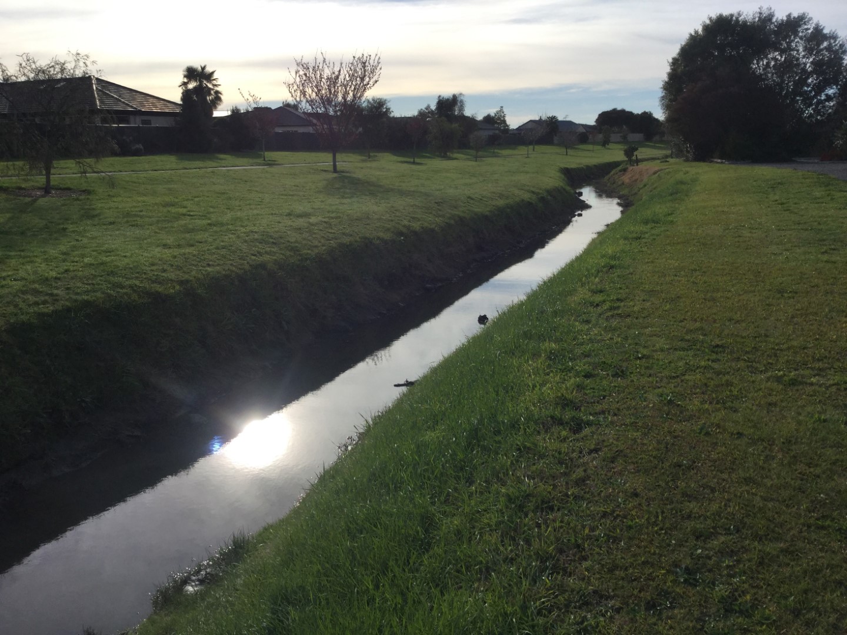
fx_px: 759
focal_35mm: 31
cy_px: 318
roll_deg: +0.5
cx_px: 424
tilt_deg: -13.1
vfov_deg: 45.4
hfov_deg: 58.4
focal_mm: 3.3
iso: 25
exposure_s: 1/1567
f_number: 2.4
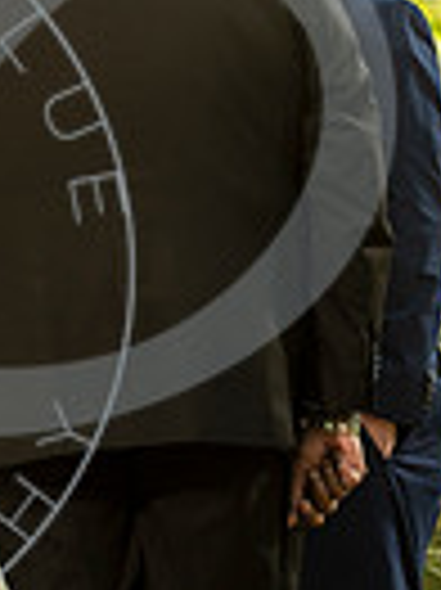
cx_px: -81
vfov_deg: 4.6
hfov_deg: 3.4
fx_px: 7316
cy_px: -72
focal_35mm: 430
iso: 250
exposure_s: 1/200
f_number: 2.8
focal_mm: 130
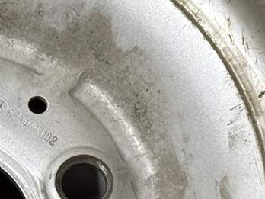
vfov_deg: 6.7
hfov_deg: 8.9
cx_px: -37
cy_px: 262
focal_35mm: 221
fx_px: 1692
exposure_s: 1/50
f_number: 1.78
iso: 250
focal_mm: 6.76
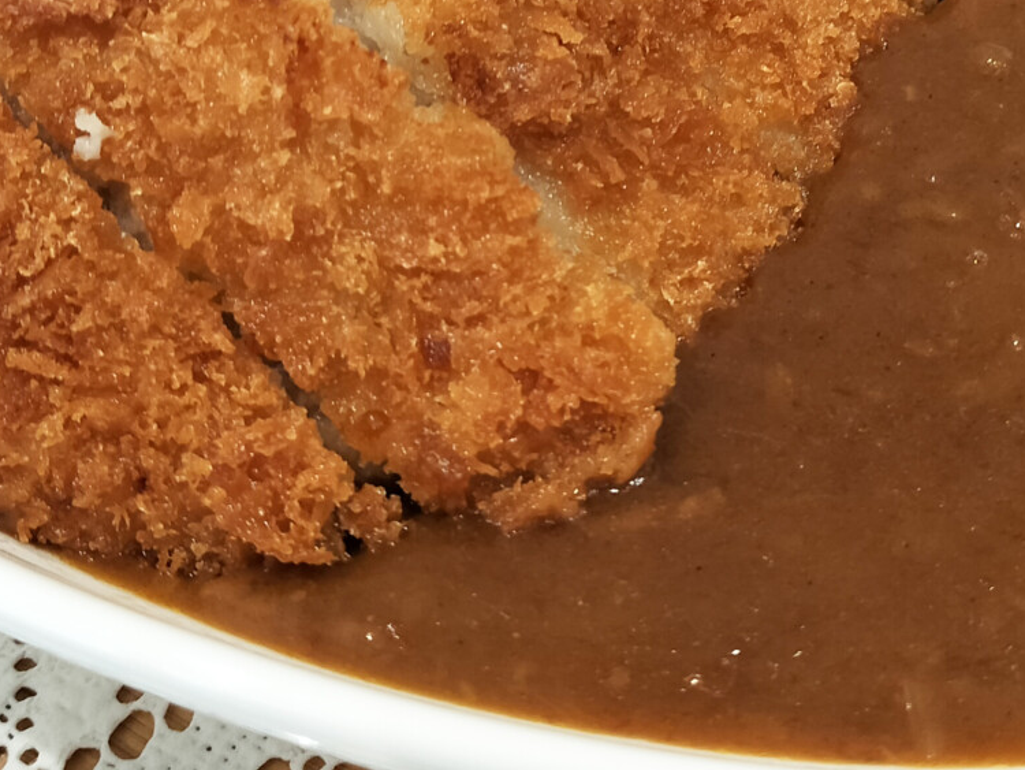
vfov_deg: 22.5
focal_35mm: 64
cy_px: 103
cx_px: 605
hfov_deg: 30.2
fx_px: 1896
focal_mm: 4.71
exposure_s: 1/40
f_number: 1.7
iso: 200
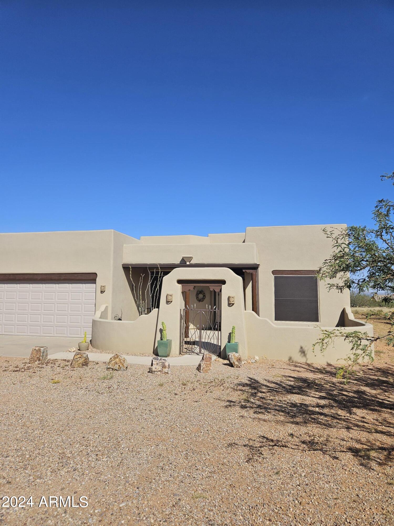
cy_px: 263
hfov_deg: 58.9
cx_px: 197
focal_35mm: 23
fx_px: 349
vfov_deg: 73.9
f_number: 1.8
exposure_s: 1/2897
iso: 25
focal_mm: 5.4
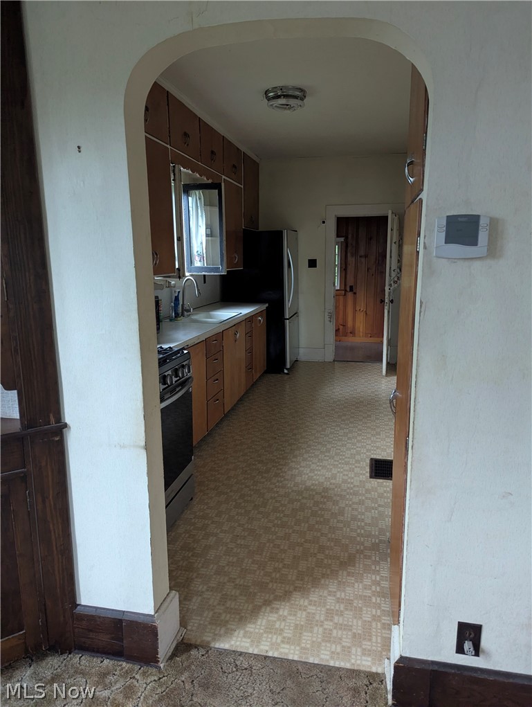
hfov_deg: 56.9
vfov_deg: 71.5
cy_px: 354
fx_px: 490
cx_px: 266
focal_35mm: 24
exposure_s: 1/80.4
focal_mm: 6.81
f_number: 1.85
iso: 1000
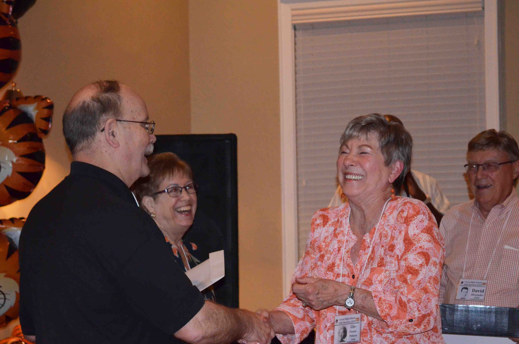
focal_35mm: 96
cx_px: 283
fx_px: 1375
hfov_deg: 21.4
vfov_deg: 14.2
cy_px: 189
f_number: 5.6
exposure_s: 1/60
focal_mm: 55
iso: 3200
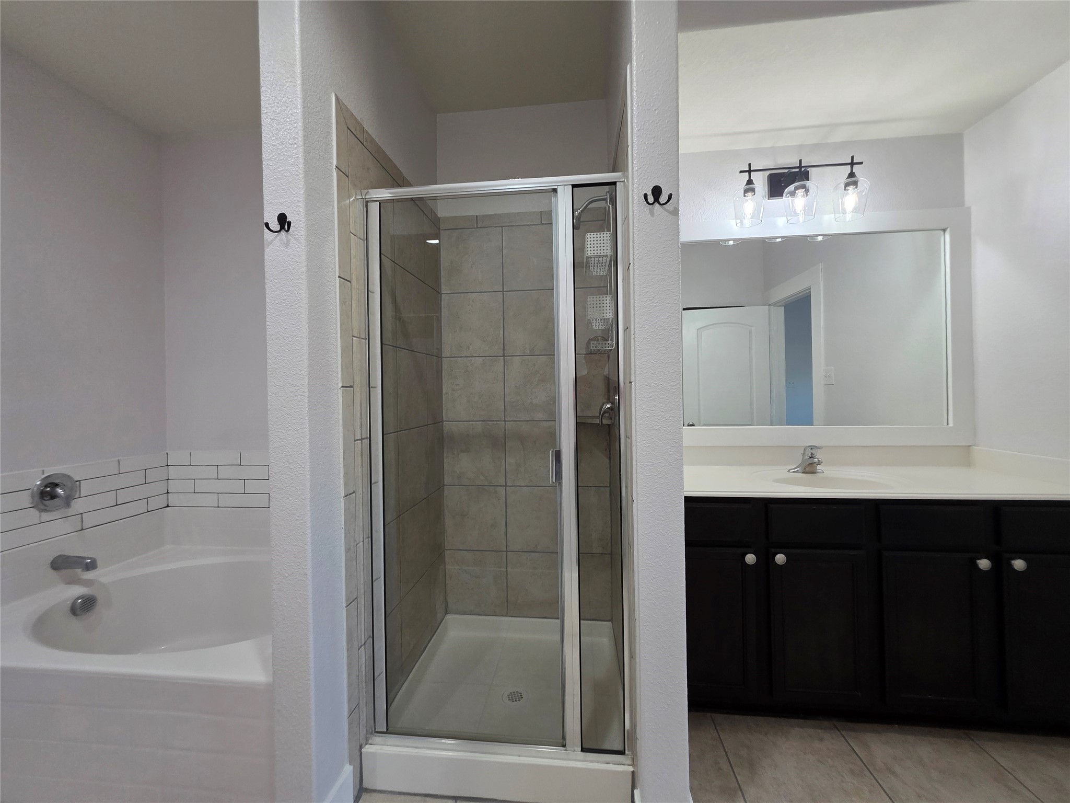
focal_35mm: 13
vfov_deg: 89.9
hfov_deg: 106.2
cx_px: 535
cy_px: 402
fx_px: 402
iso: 200
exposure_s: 1/120
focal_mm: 2.2
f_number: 1.9
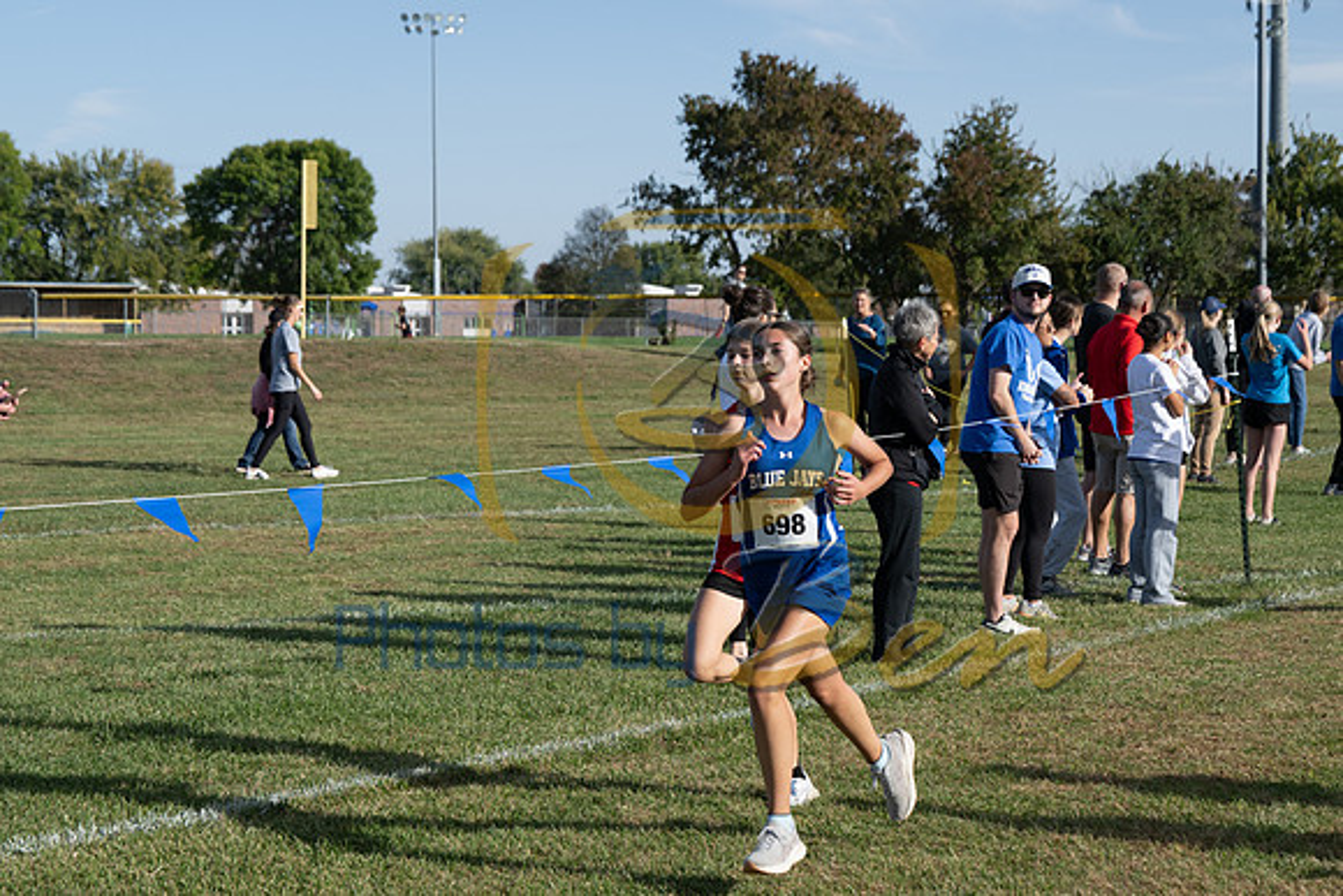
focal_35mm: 78
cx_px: 672
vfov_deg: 17.5
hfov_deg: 26.0
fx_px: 2910
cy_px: 448
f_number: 7.1
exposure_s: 1/1000
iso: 320
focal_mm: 78
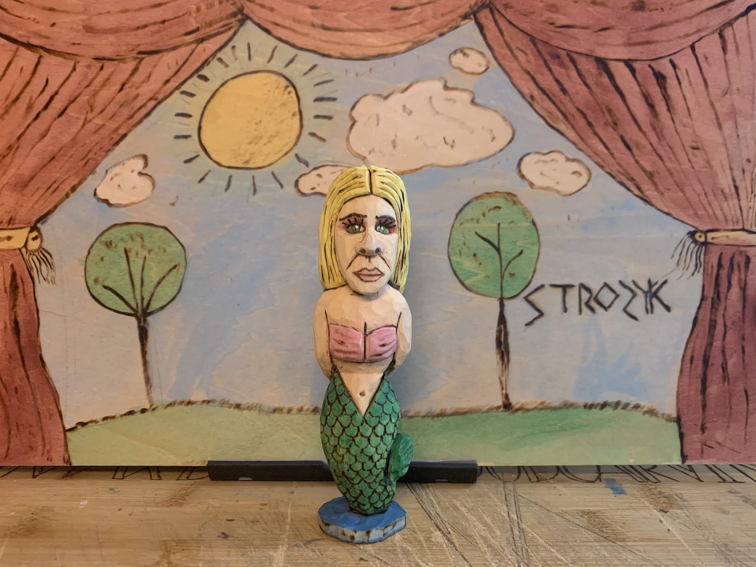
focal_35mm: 26
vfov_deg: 53.1
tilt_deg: -3.7
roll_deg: -1.3
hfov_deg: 67.3
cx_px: 378
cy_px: 284
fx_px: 568
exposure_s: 1/37
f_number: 1.8
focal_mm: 4.25
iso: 400
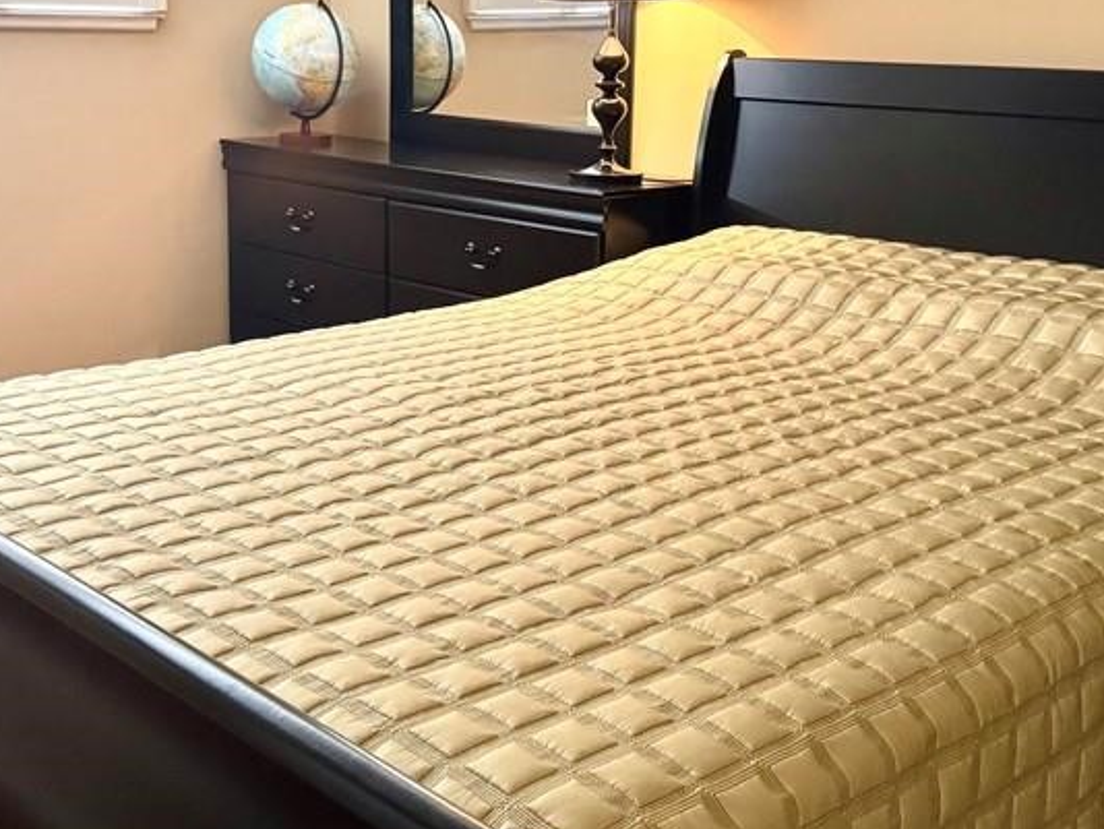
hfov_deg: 41.1
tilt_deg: -12.2
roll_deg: -0.9
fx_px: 1468
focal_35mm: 46
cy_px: 318
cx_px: 482
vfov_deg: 31.4
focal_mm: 6.76
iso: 800
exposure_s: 1/60
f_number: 1.78
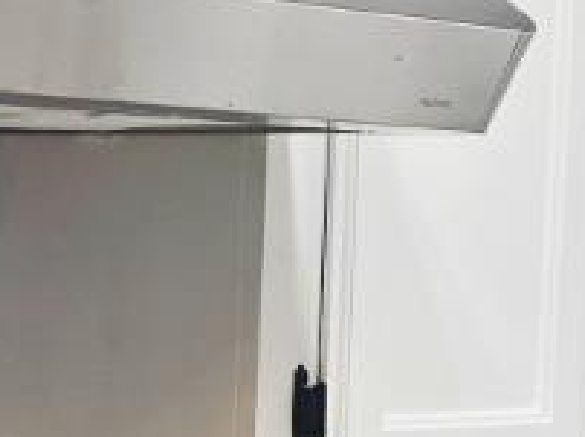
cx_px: 107
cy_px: 647
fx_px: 2886
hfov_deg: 11.5
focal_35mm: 171
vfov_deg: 8.5
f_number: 1.7
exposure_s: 1/120
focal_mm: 6.3
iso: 160
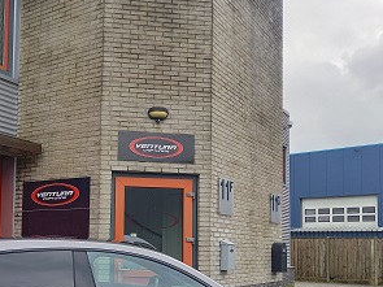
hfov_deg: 41.7
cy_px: 215
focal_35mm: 44
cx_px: 98
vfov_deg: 32.2
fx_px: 487
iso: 50
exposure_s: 1/162
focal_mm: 4.65
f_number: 1.8
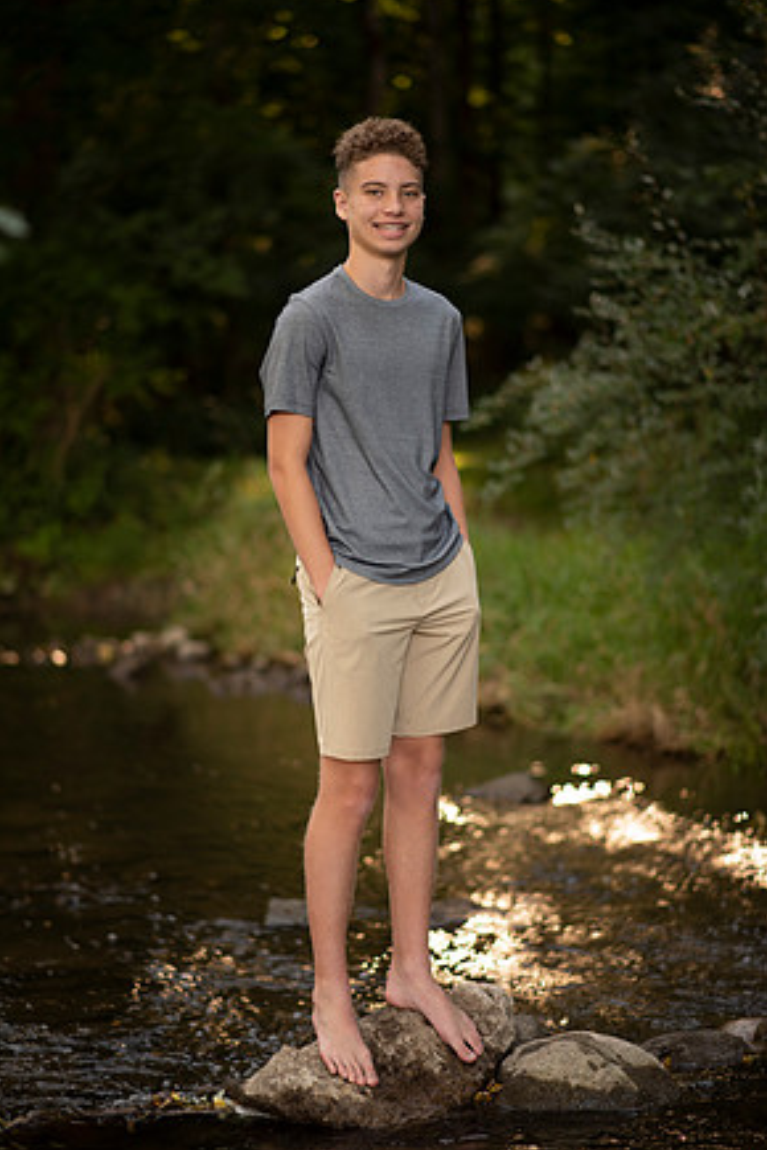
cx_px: 373
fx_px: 2812
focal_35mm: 88
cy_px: 579
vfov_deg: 23.1
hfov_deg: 15.5
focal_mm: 85
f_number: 1.8
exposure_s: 1/250
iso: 125
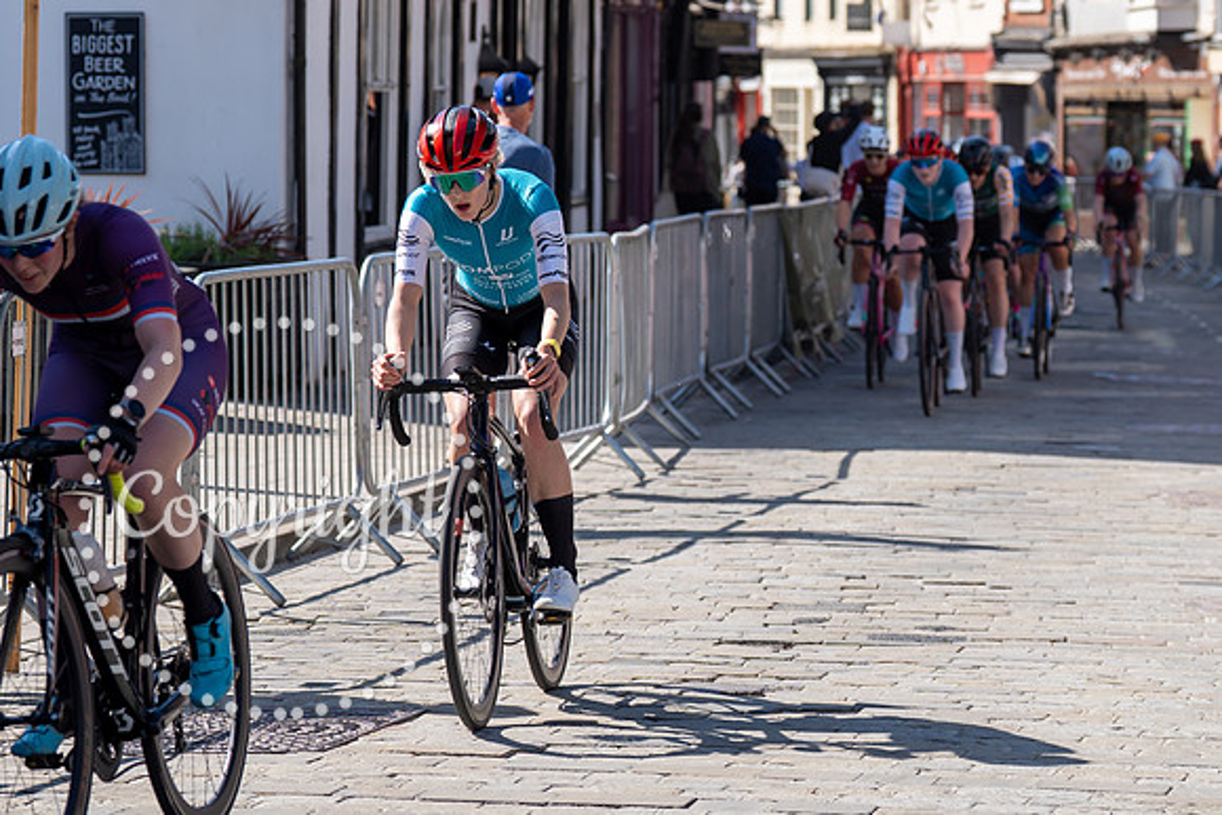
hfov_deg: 14.5
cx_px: 625
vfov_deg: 9.7
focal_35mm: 142
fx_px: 4817
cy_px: 184
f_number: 3.5
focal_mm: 79
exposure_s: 1/1000
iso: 100
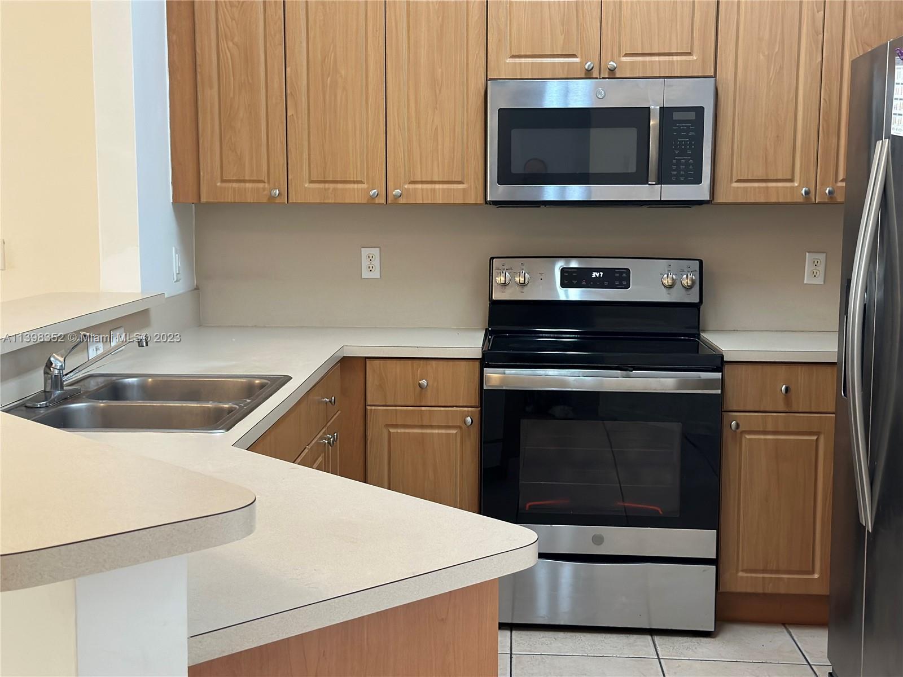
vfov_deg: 30.3
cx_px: 452
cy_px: 338
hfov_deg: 39.7
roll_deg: -0.2
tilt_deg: -7.0
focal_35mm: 48
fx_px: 1252
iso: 320
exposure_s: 1/60
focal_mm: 6.86
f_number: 1.78
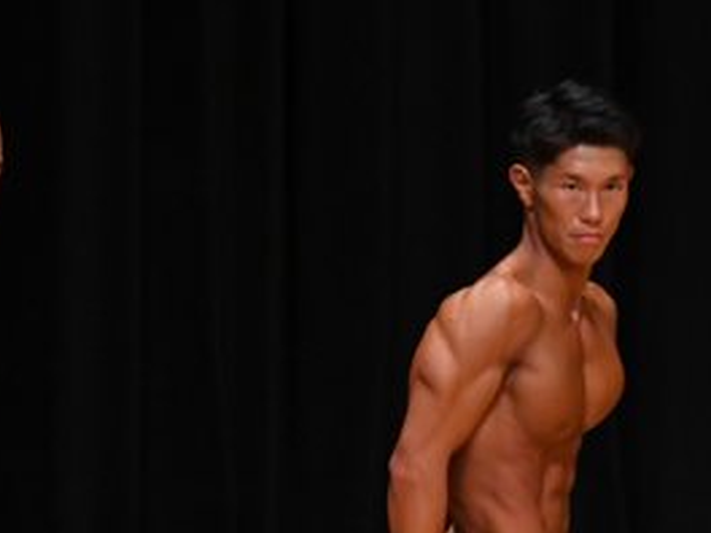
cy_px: 670
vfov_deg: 2.1
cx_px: 483
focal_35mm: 719
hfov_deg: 2.8
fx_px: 14768
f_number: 5.6
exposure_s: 1/400
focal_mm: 170
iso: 3200
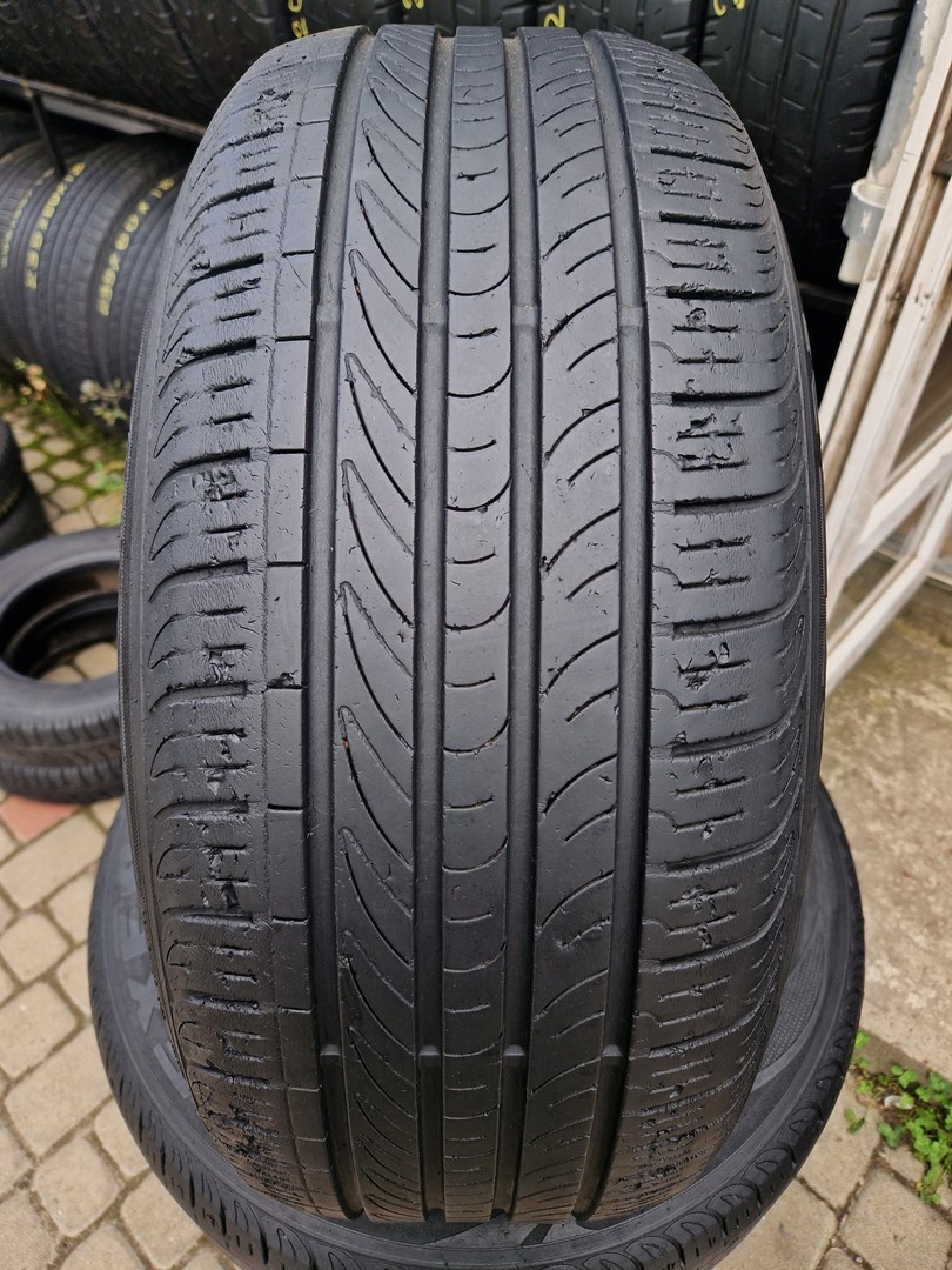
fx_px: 843
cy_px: 635
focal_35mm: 23
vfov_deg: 73.9
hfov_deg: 58.9
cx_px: 476
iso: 50
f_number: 1.8
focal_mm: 5.4
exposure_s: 1/399
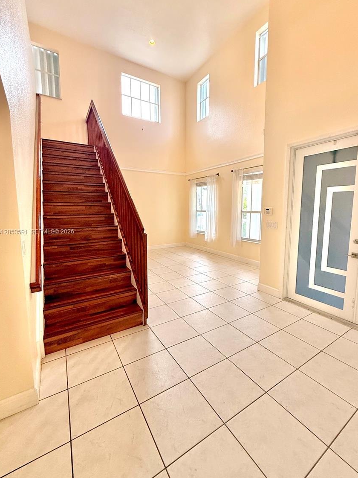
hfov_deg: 81.7
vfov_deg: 98.1
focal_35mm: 15
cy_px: 232
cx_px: 187
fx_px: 207
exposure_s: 1/120
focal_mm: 2.22
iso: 160
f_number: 2.2
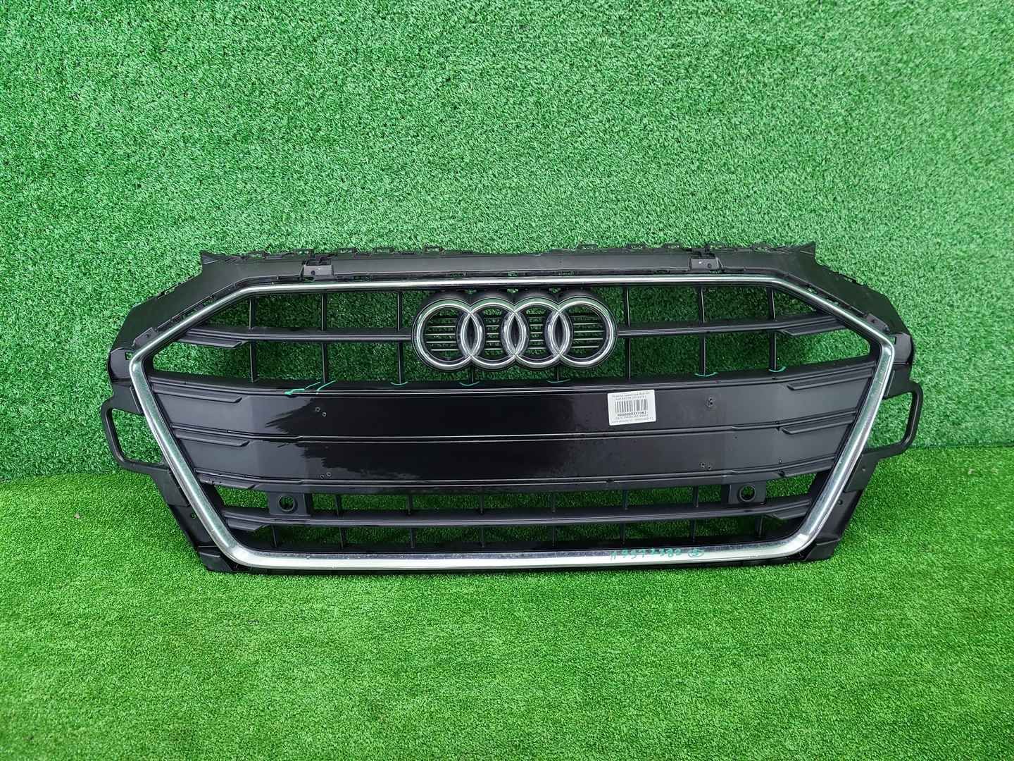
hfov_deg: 67.3
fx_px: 762
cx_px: 507
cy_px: 380
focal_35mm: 26
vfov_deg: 53.1
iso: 269
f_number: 1.8
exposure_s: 1/50
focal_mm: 5.4
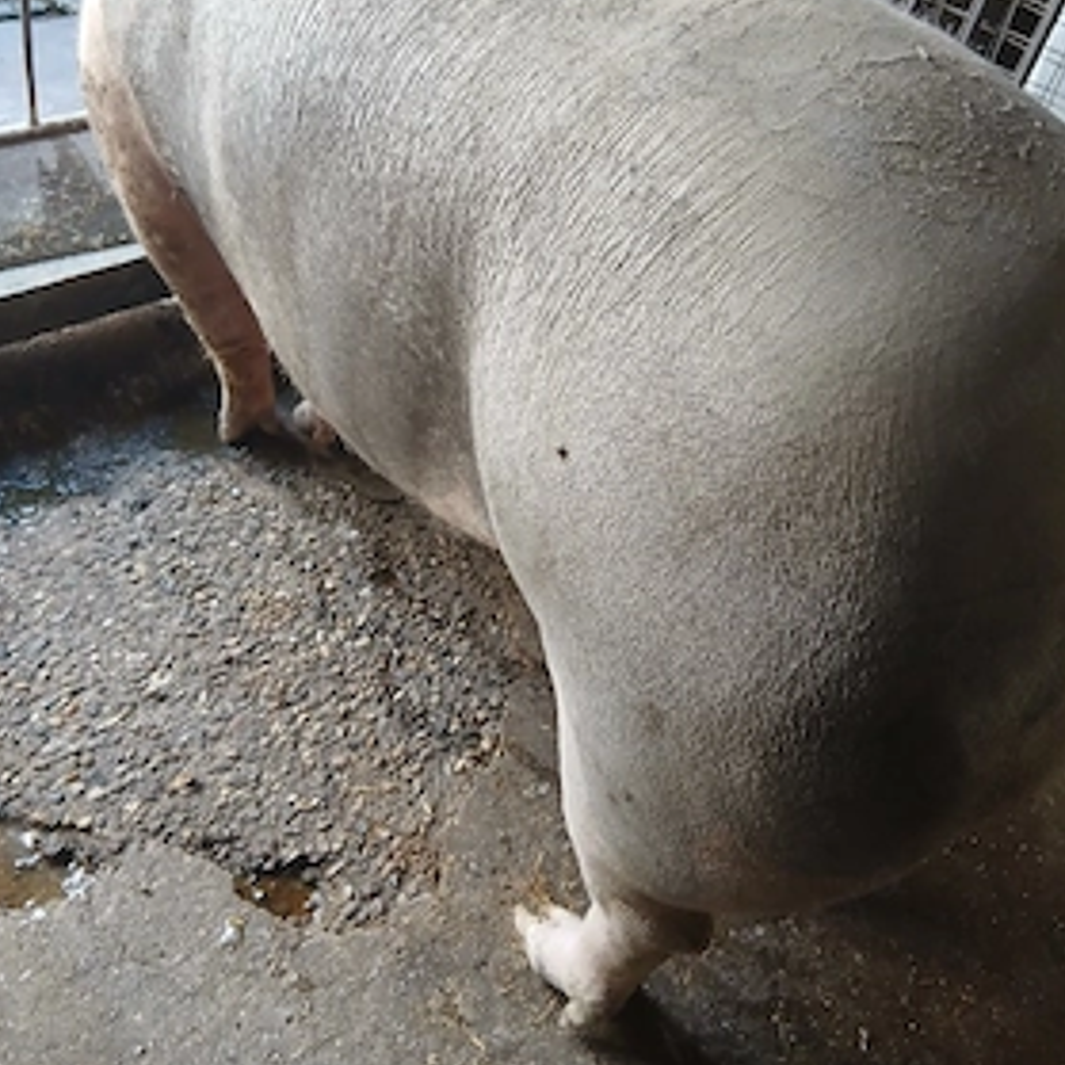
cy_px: 405
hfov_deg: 49.7
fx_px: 1149
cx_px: 557
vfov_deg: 49.3
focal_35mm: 33
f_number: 1.8
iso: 250
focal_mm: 3.98
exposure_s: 1/50
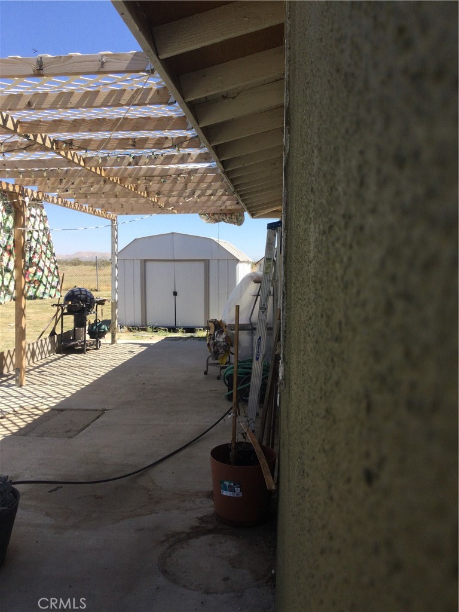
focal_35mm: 31
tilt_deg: -4.9
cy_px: 306
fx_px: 548
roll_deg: +1.0
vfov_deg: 58.4
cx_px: 230
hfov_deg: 45.4
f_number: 2.4
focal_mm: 3.3
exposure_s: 1/741
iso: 25
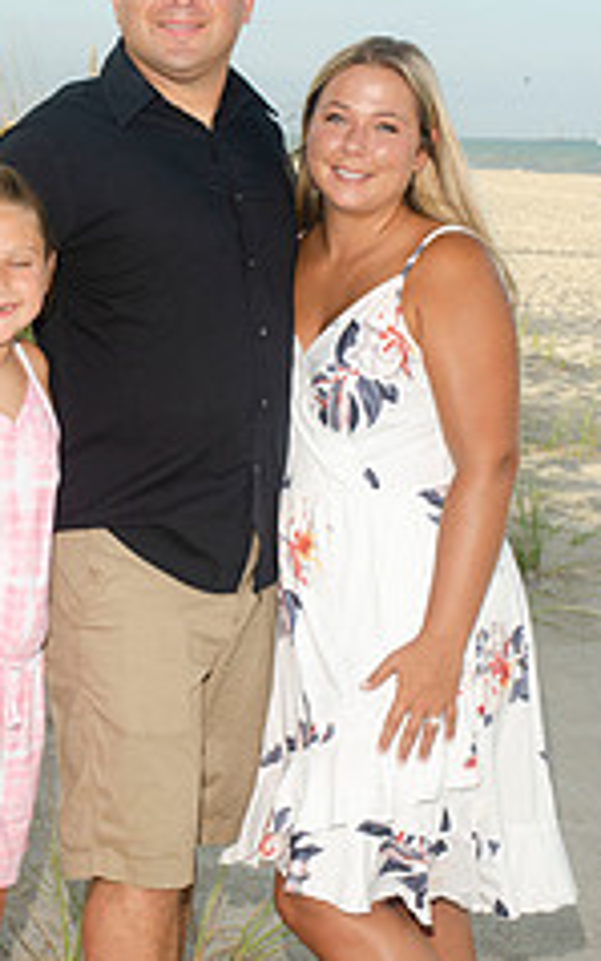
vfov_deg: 21.2
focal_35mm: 98
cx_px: 165
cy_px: 501
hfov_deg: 13.3
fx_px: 2565
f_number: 9
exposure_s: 1/250
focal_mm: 34
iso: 100
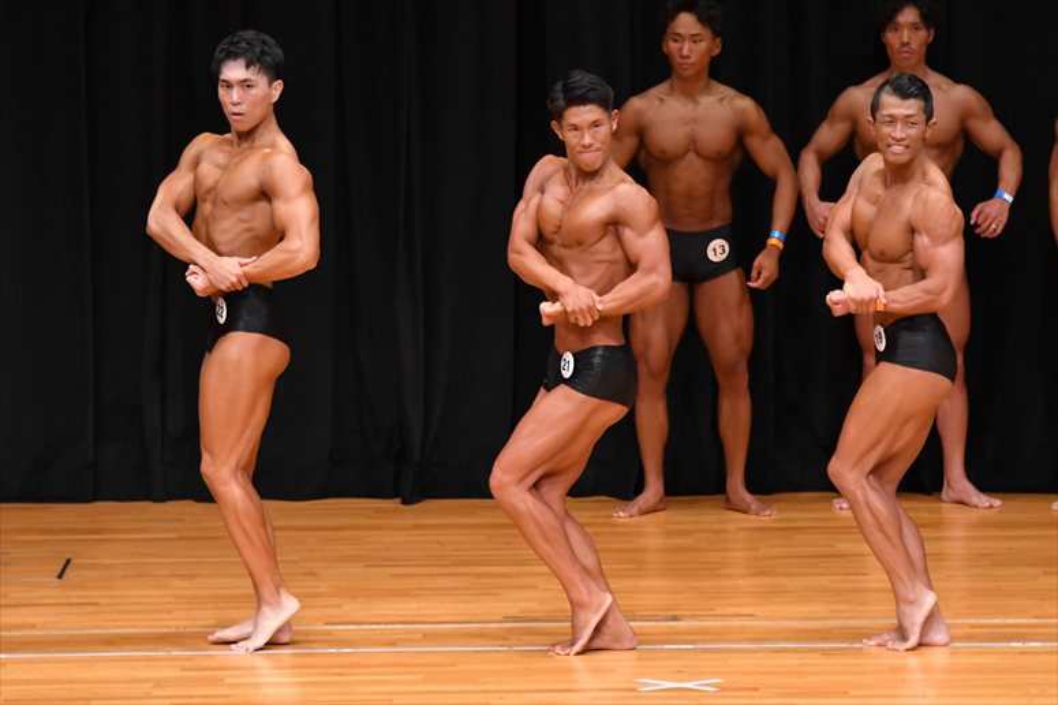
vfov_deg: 5.1
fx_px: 7931
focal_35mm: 270
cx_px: 529
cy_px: 352
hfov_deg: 7.6
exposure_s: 1/400
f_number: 5.6
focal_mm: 180
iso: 4000
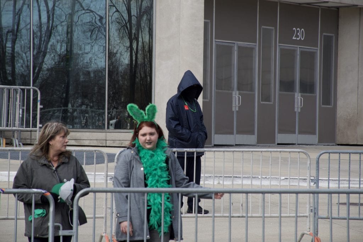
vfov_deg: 6.5
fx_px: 2118
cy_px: 121
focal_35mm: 210
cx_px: 182
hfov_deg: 9.8
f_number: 8
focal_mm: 140
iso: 200
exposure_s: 1/500
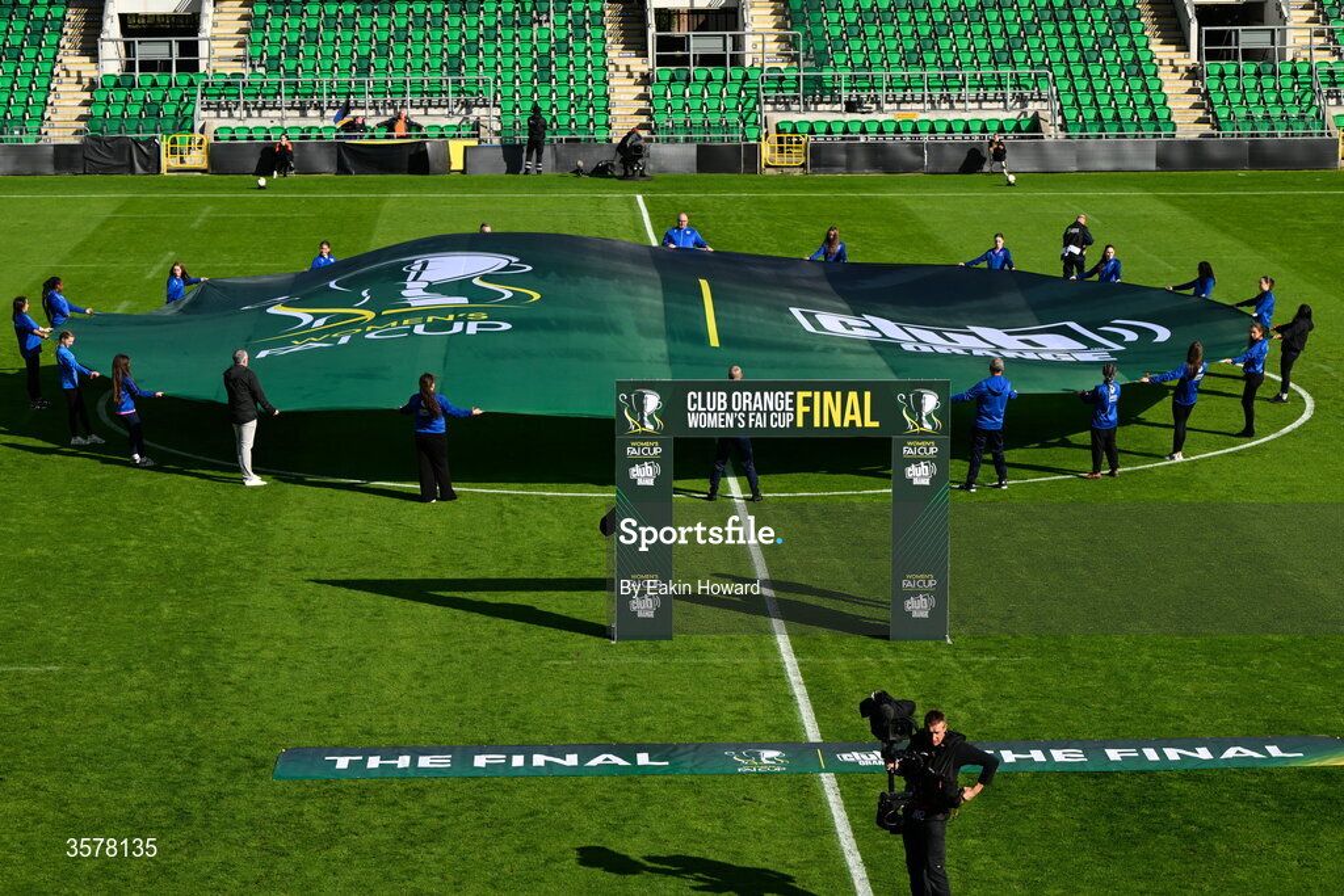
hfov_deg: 21.0
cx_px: 672
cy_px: 448
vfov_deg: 14.1
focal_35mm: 97
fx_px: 3622
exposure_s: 1/2000
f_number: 5.6
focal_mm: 97
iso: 250
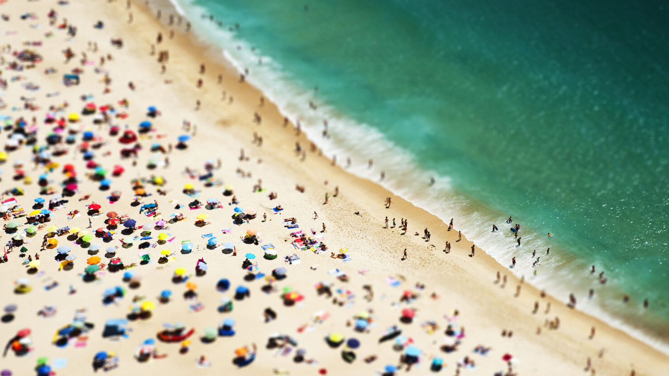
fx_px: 1313
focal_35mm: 74
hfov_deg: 28.6
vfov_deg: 16.3
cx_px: 335
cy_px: 168
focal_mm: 70
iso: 200
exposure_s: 1/2000
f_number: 7.1
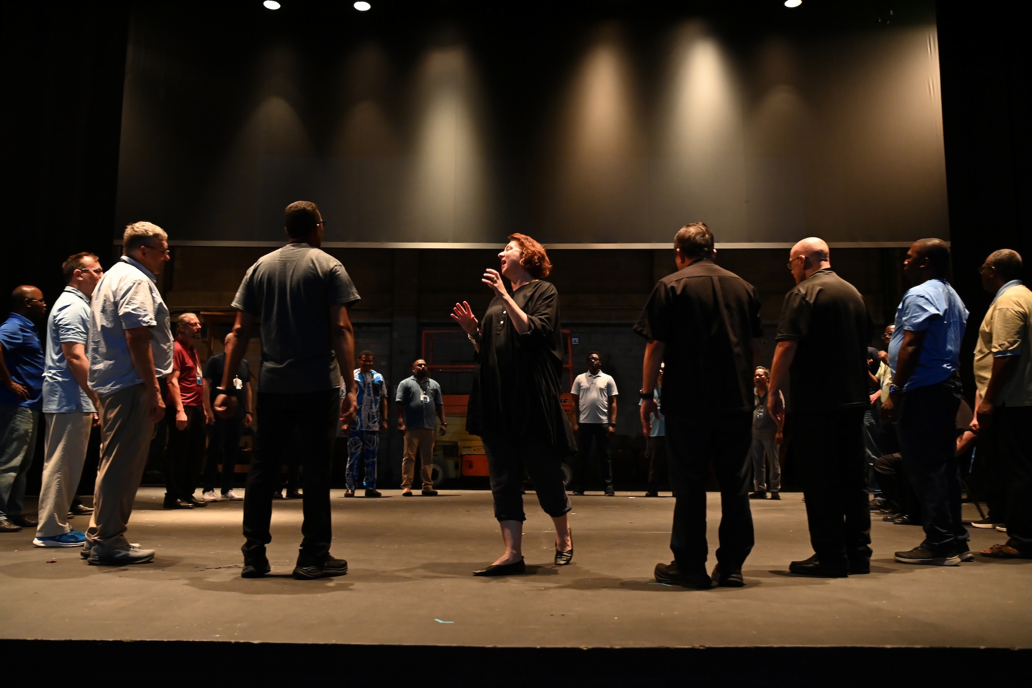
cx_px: 516
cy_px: 344
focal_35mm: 31
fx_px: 889
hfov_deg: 60.3
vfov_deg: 42.3
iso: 5000
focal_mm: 31
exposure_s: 1/80
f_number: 3.5
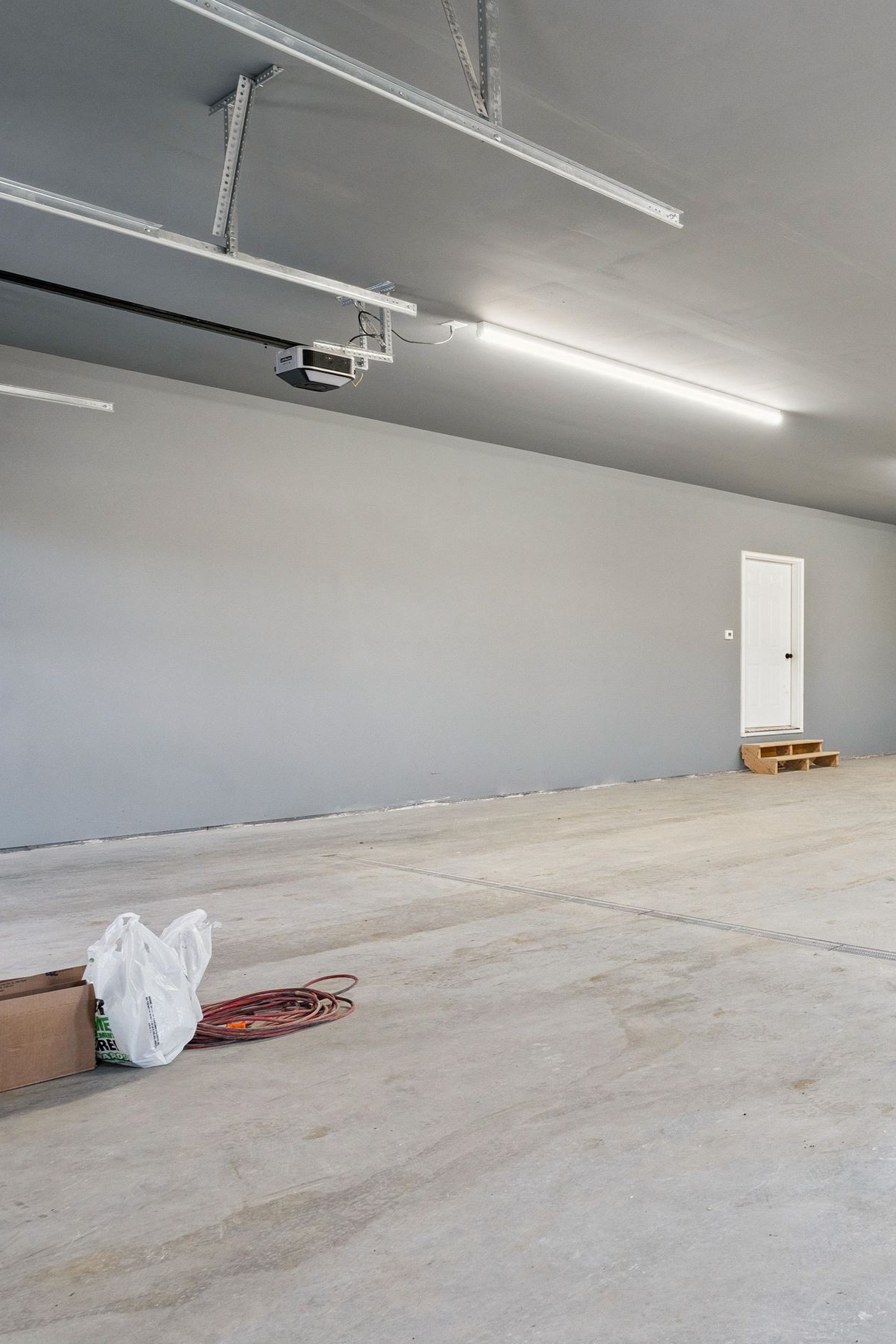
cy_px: 675
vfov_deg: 67.4
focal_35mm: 27
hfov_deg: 38.0
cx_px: 1031
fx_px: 1008
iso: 800
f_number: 10
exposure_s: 1/20
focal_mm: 16
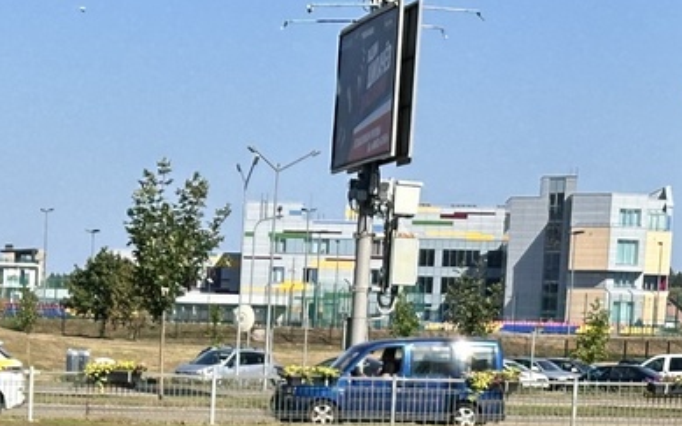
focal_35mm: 157
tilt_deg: -7.3
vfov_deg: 8.2
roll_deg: -2.0
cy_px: 670
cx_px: -42
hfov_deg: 13.1
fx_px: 2918
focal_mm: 6.86
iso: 64
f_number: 1.78
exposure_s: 1/3058
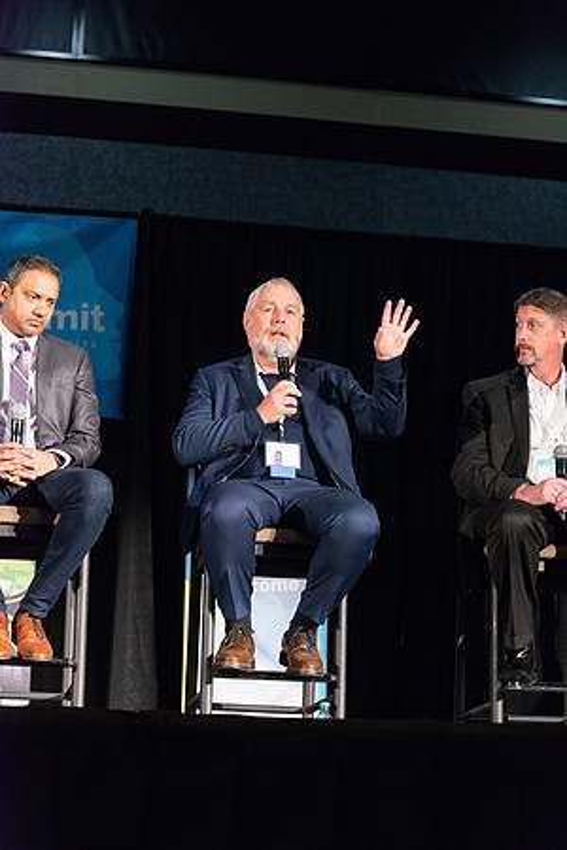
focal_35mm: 85
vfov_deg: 23.9
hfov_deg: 16.1
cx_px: 284
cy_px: 425
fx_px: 2008
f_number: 4.5
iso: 1250
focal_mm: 85
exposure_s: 1/200
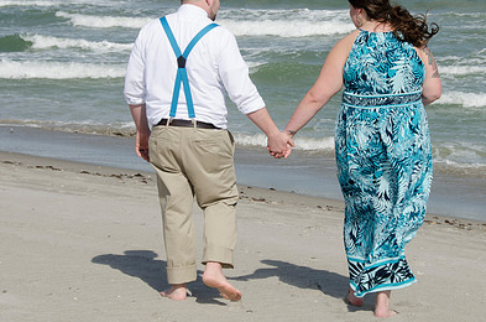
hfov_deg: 17.8
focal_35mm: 115
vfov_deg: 11.8
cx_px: 301
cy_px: 115
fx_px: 1549
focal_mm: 52
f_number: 11
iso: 100
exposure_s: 1/250
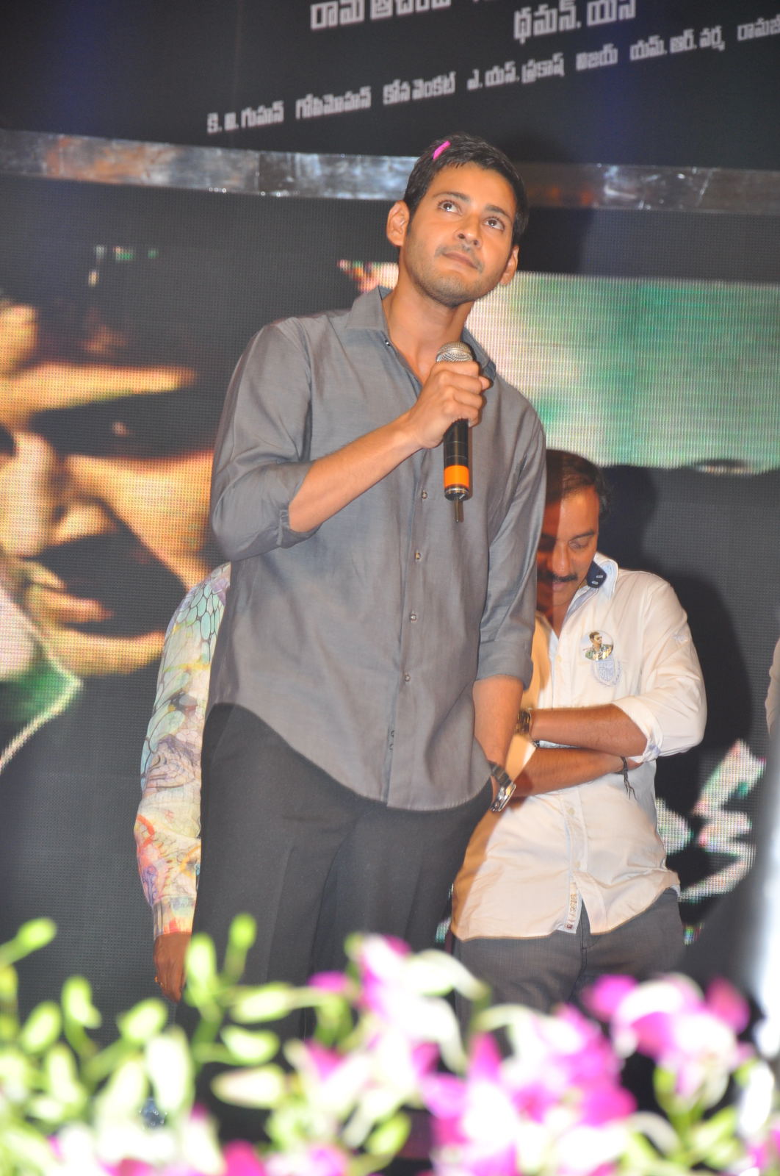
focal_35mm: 158
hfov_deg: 8.7
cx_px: 390
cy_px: 588
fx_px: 5134
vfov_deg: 13.1
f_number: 6.3
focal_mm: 105
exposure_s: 1/125
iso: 640
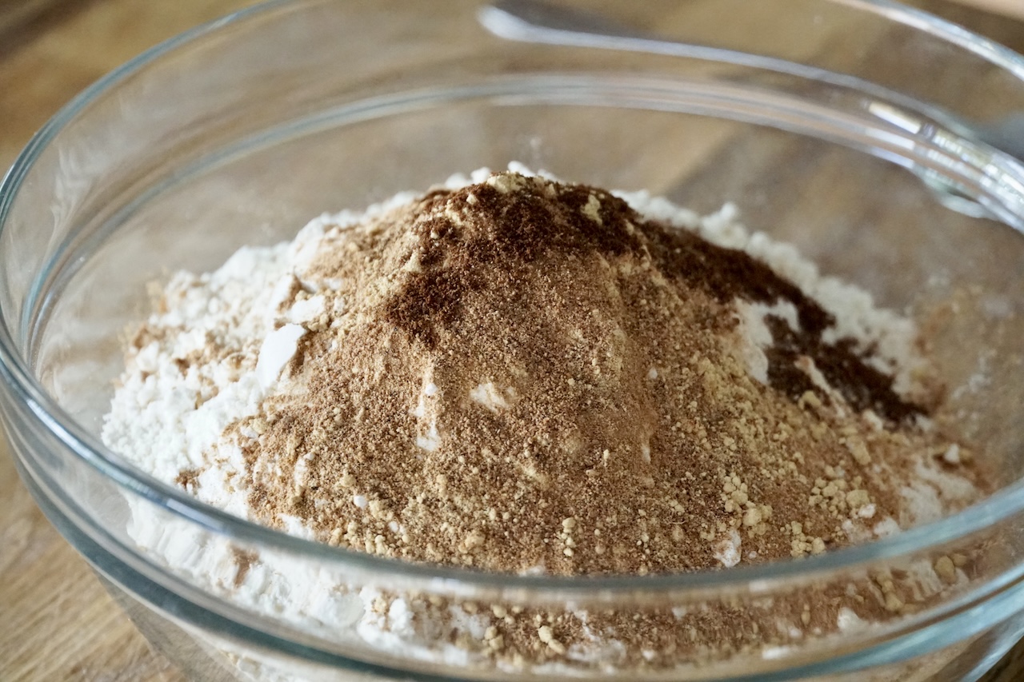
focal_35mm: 117
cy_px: 341
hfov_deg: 17.5
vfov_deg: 11.7
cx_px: 512
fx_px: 3327
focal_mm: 78
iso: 6400
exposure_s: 1/80
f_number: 5.6
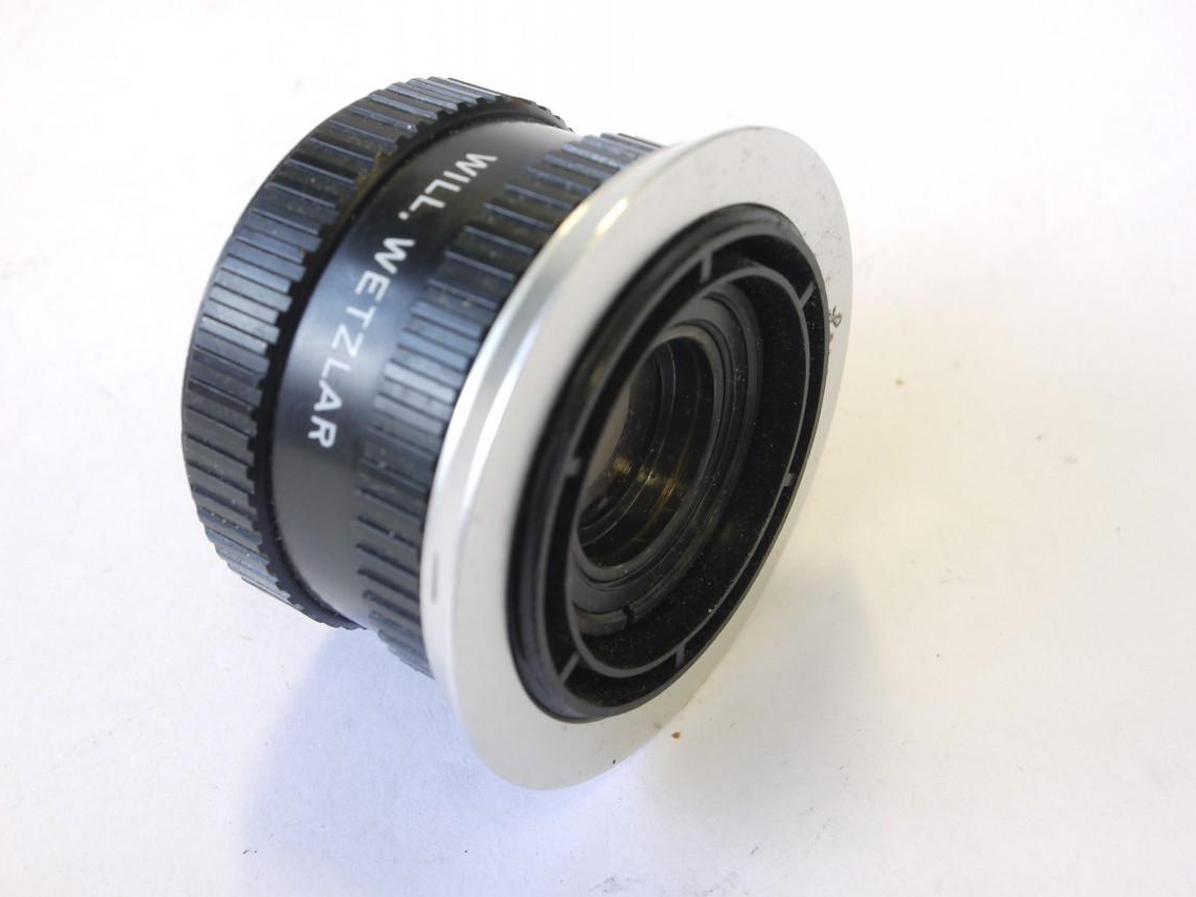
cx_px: 595
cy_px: 430
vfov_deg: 26.6
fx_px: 1900
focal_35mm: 55
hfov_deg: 34.9
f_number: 9
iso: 400
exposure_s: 1/10
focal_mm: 26
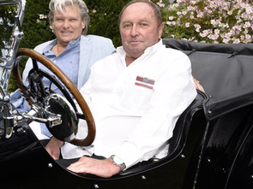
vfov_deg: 29.1
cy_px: 87
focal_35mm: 50
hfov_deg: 37.7
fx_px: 365
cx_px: 82
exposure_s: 1/125
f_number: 8
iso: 250
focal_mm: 34
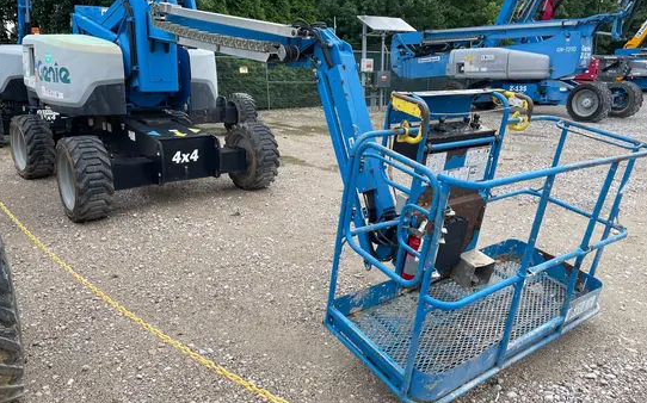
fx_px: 493
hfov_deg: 66.5
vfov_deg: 44.4
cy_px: 176
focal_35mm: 28
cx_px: 325
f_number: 1.6
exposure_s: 1/694
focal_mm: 4.2
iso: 32
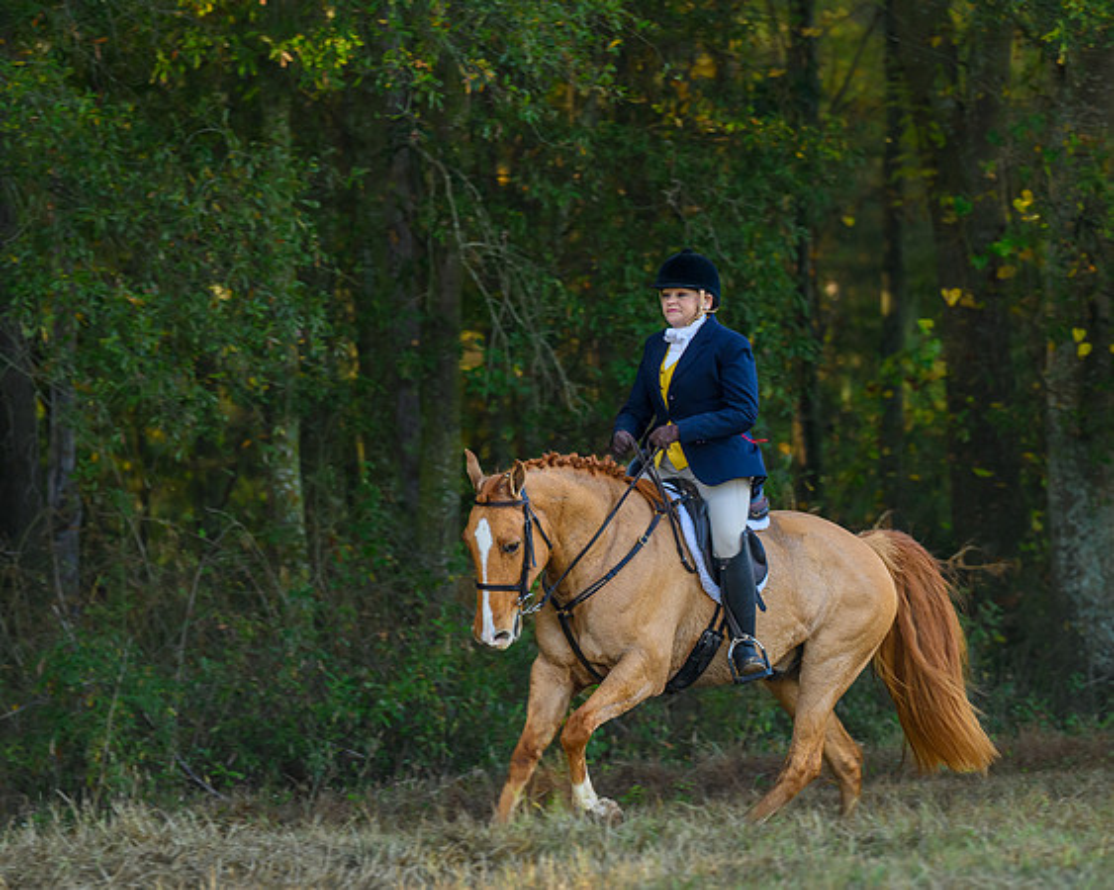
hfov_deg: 7.1
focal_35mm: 270
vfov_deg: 5.7
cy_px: 483
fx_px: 8915
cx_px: 711
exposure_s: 1/400
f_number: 4
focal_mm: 200
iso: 1000
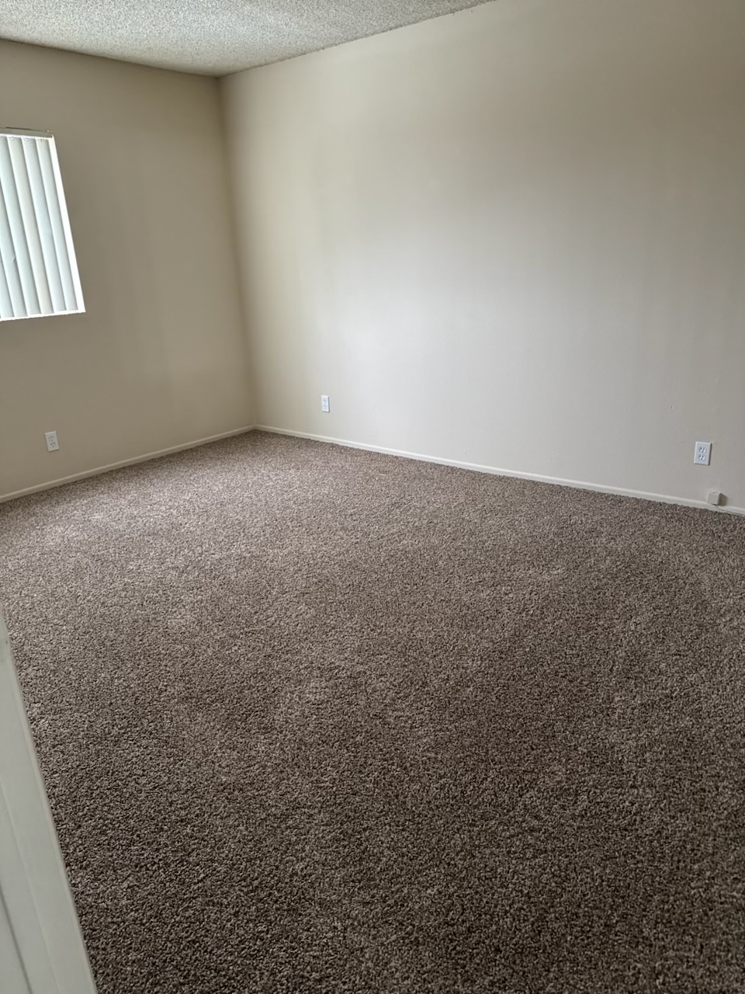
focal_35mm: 24
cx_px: 372
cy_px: 497
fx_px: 689
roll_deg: +2.8
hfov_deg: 56.8
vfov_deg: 71.6
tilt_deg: -20.3
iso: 400
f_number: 1.78
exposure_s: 1/60
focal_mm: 6.76
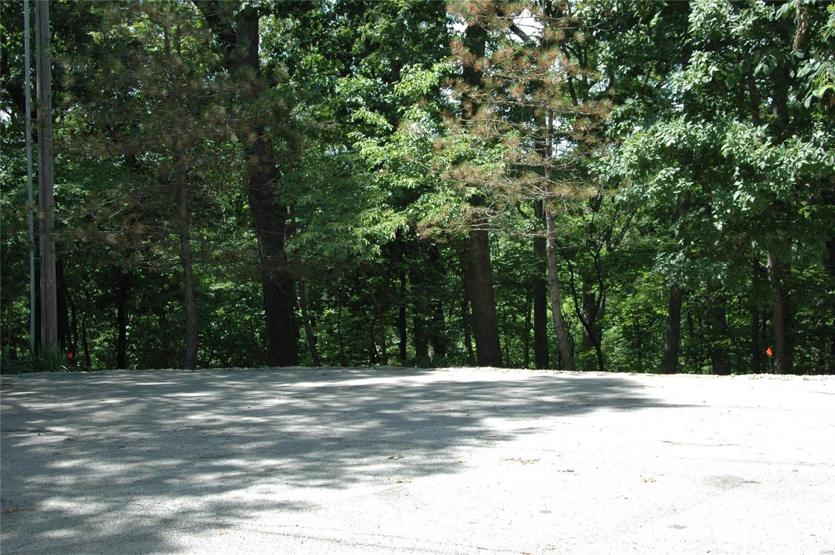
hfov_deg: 45.0
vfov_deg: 30.8
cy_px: 278
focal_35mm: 44
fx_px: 1008
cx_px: 418
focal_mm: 29
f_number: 6.3
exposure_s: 1/500
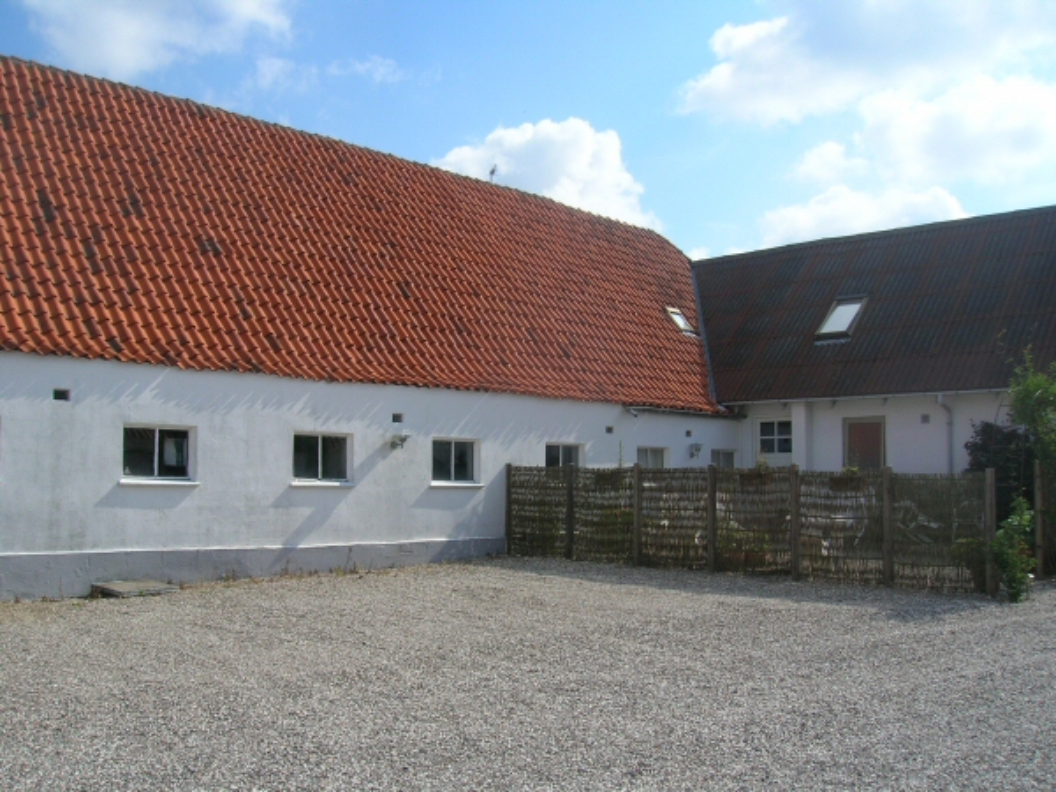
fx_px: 1037
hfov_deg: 54.0
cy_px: 396
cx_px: 528
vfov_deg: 41.8
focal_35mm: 34
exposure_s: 1/513
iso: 50
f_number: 4.9
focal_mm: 5.7
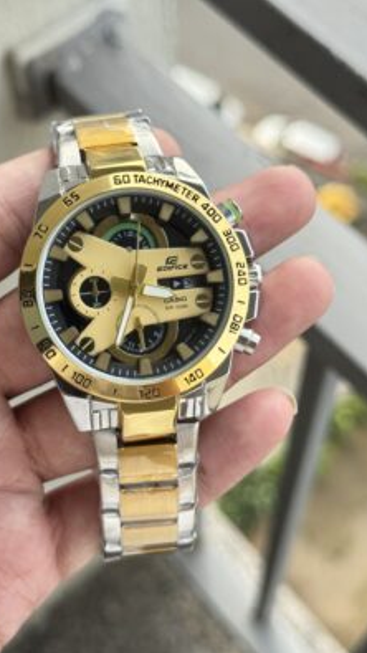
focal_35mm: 53
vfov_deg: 39.2
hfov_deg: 22.6
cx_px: 147
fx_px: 917
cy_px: 329
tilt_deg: -60.7
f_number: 1.78
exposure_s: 1/621
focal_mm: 6.76
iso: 64
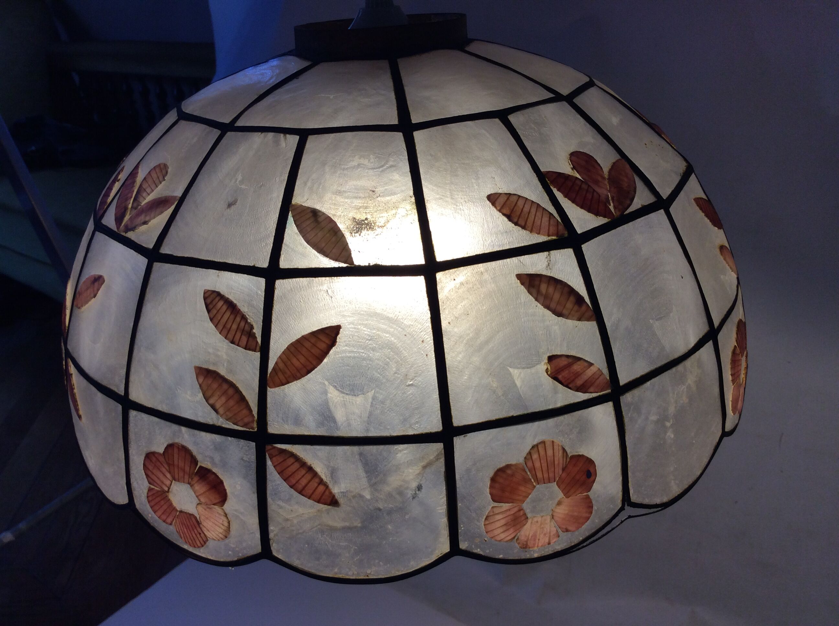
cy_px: 313
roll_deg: +4.3
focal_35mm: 32
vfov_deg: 44.1
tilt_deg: -27.4
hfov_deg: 56.9
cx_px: 420
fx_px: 774
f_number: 2.4
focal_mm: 3.3
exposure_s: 1/121
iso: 32
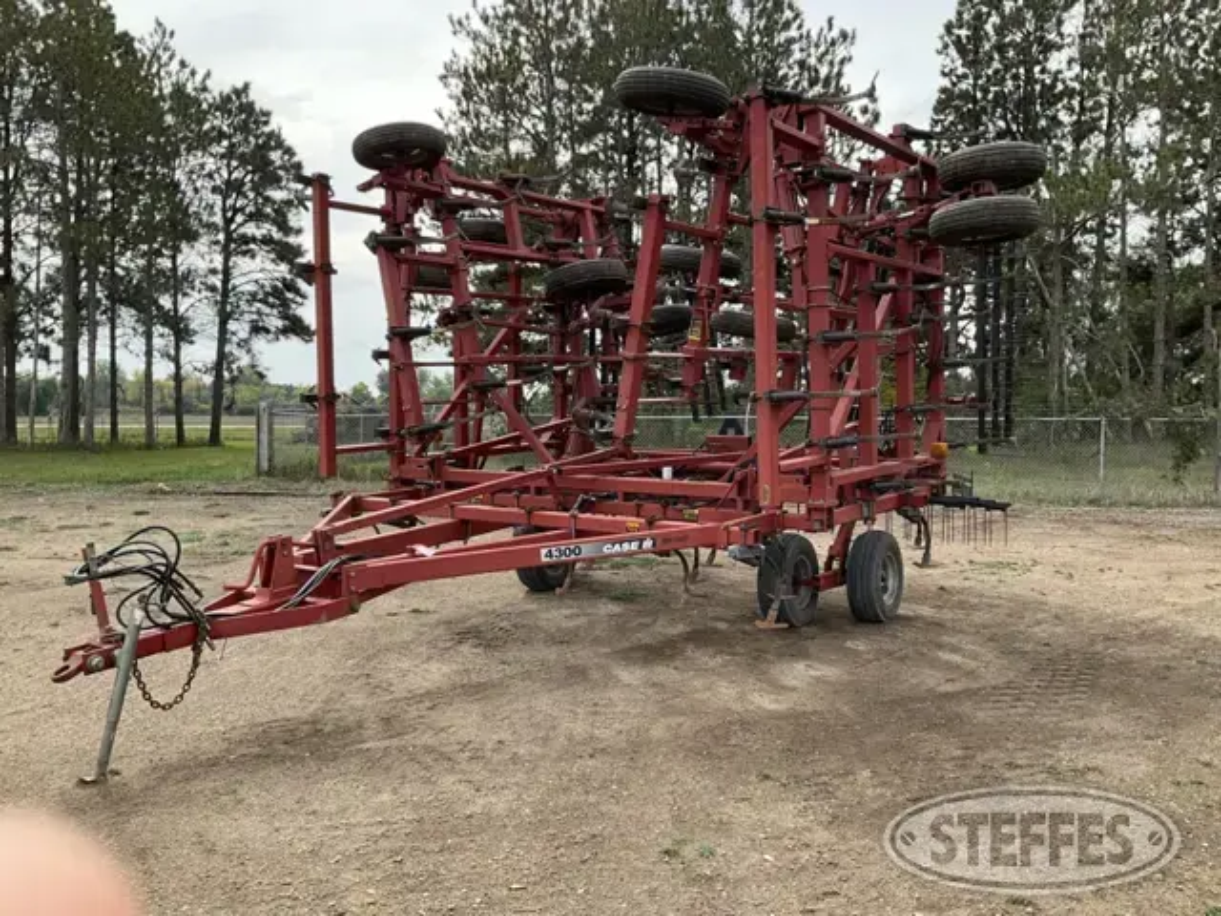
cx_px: 610
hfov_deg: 61.7
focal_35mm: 29
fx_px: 1023
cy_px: 458
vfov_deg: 48.2
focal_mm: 3
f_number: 1.8
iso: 25
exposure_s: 1/650
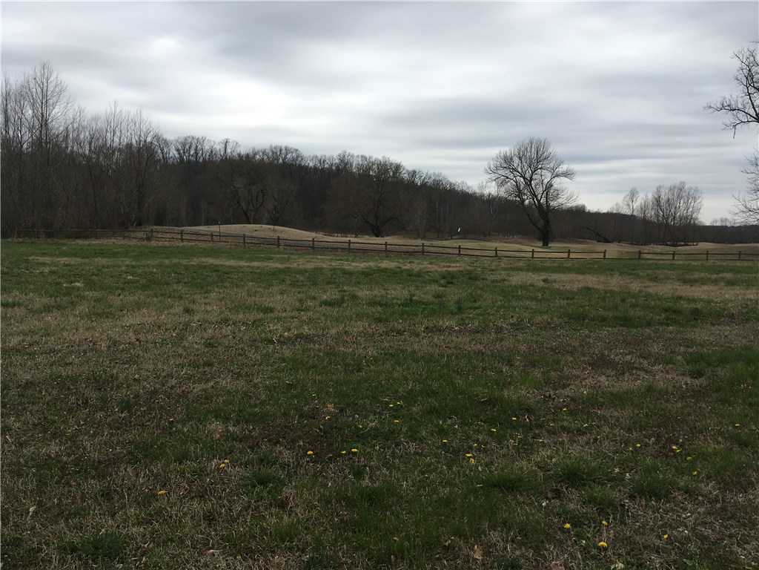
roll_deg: -1.1
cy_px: 285
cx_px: 380
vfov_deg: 48.2
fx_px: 636
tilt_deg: -4.5
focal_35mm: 29
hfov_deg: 61.7
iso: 25
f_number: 2.2
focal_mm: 4.15
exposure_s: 1/1261
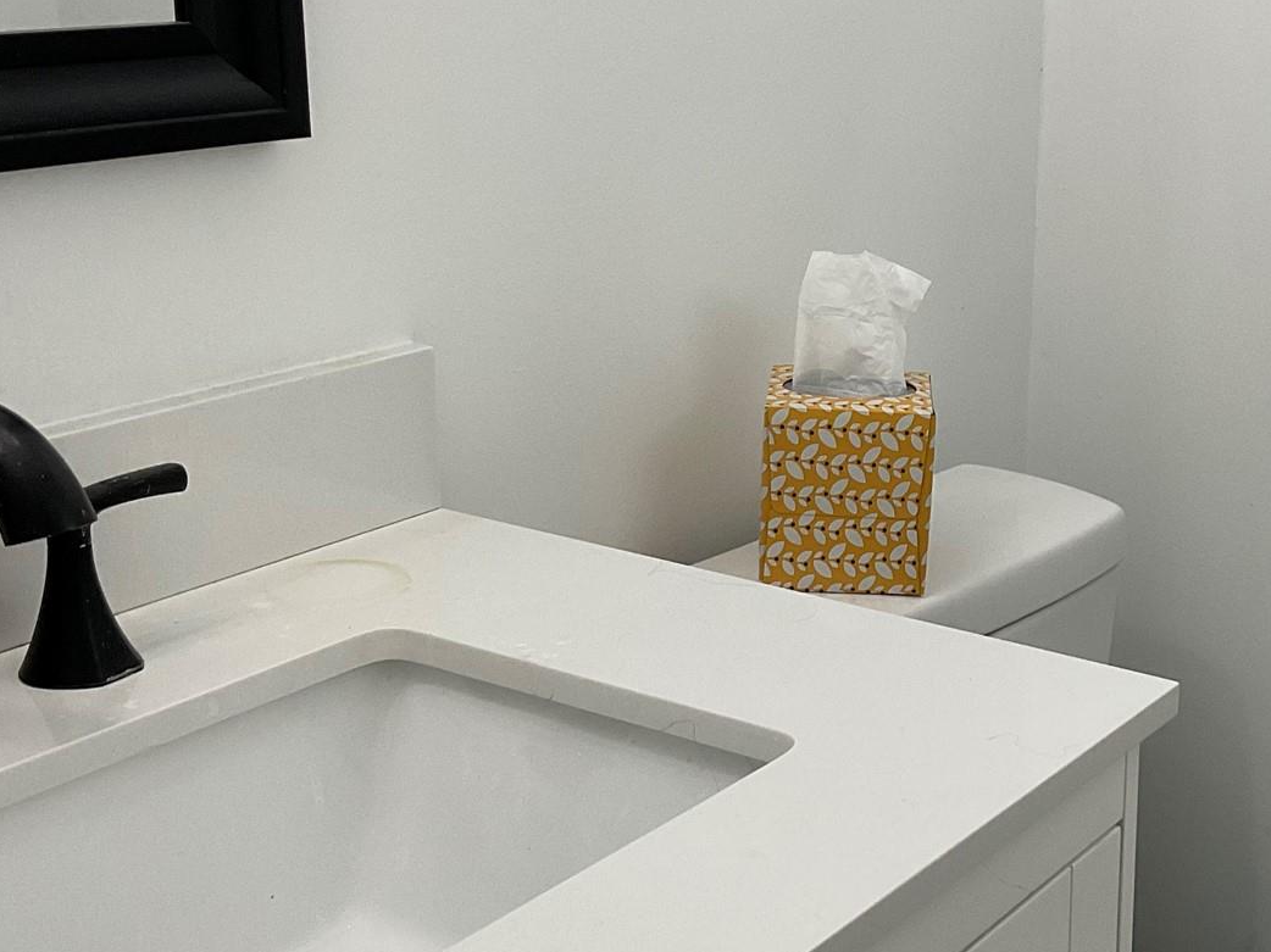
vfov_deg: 25.6
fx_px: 2092
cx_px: 1009
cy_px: 414
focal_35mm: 57
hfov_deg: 32.9
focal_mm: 3
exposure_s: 1/120
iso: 64
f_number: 1.8
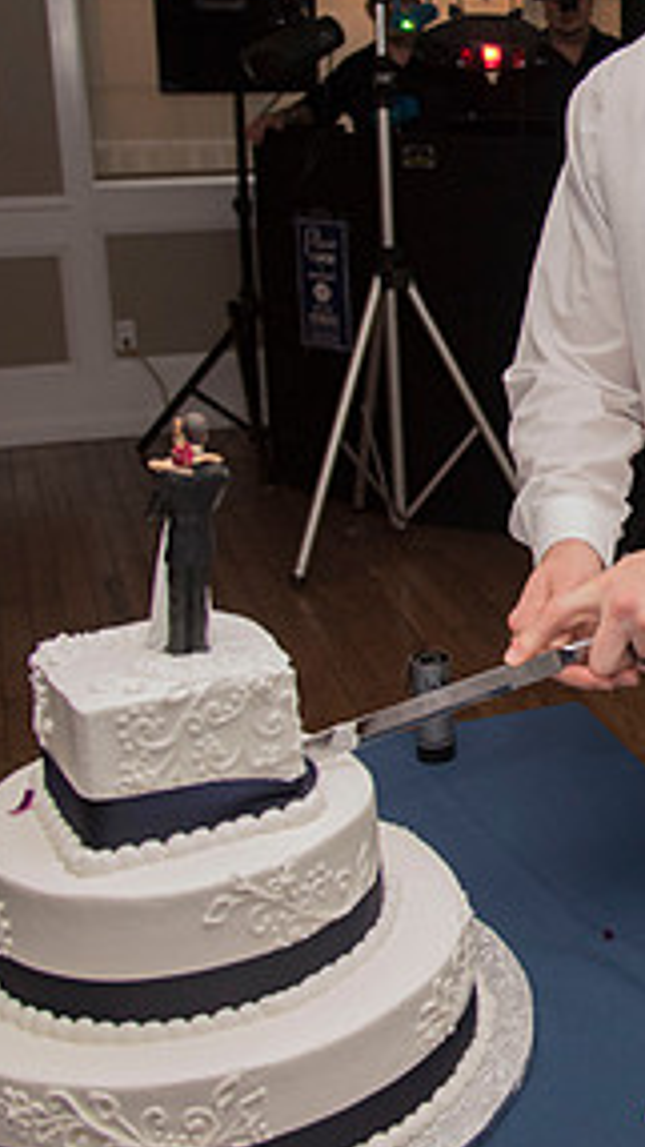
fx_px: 1550
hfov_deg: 21.4
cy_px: 459
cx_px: 821
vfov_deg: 40.4
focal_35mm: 51
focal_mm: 24
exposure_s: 1/200
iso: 2000
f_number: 4
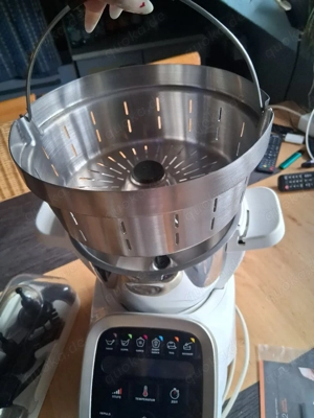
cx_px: 157
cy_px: 209
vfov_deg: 67.3
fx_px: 314
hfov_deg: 53.1
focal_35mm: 26
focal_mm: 3.98
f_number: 1.8
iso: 160
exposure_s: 1/120
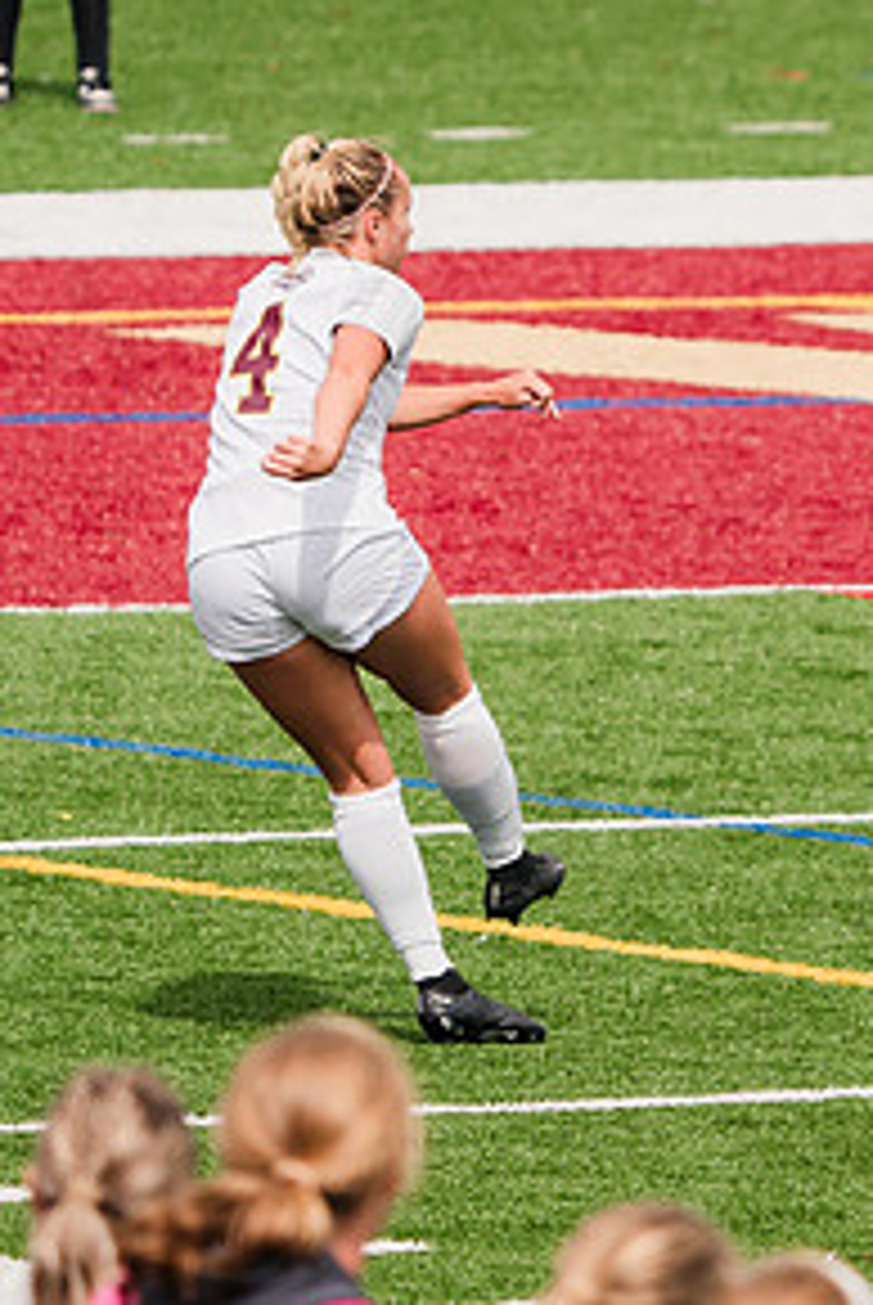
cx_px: 844
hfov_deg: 1.6
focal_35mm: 843
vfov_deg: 2.4
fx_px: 30589
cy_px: 436
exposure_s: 1/1600
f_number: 6.3
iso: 250
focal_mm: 326
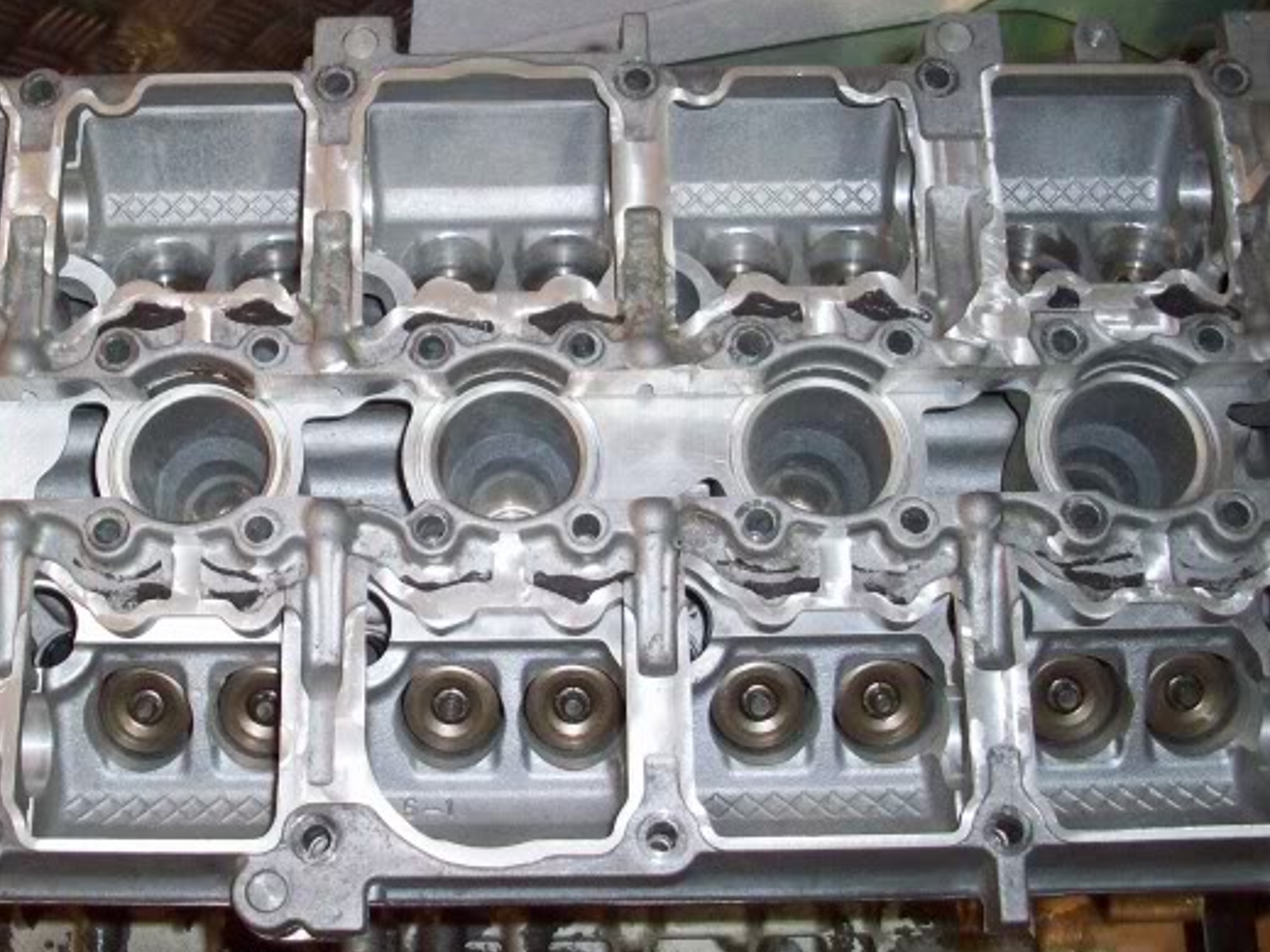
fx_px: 2091
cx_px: 489
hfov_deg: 33.6
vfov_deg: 25.5
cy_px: 330
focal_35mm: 57
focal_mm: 6.2
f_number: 2.8
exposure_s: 1/45
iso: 160
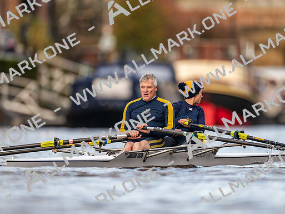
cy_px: 107
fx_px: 5369
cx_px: 138
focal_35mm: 652
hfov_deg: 3.0
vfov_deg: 2.3
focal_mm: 600
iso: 900
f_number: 4
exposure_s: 1/2500
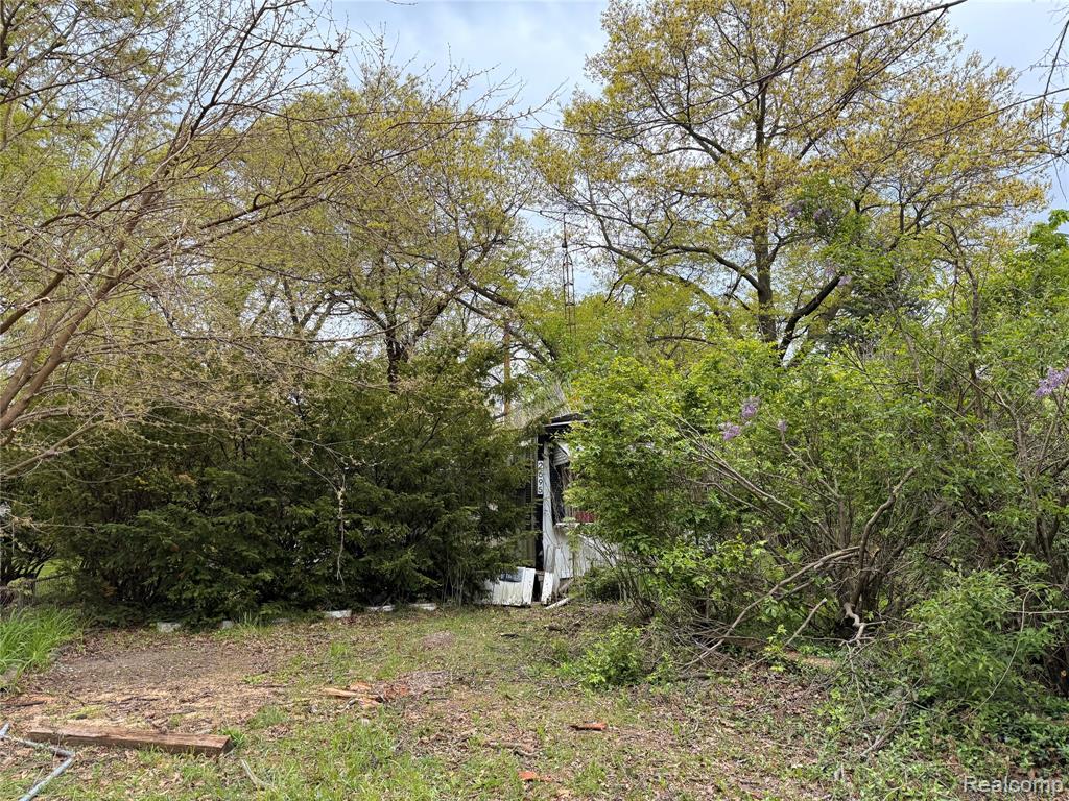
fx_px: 741
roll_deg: +1.1
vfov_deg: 56.8
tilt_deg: +8.0
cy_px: 400
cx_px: 534
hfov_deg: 71.6
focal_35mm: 24
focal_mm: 6.76
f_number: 1.78
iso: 100
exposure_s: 1/1385
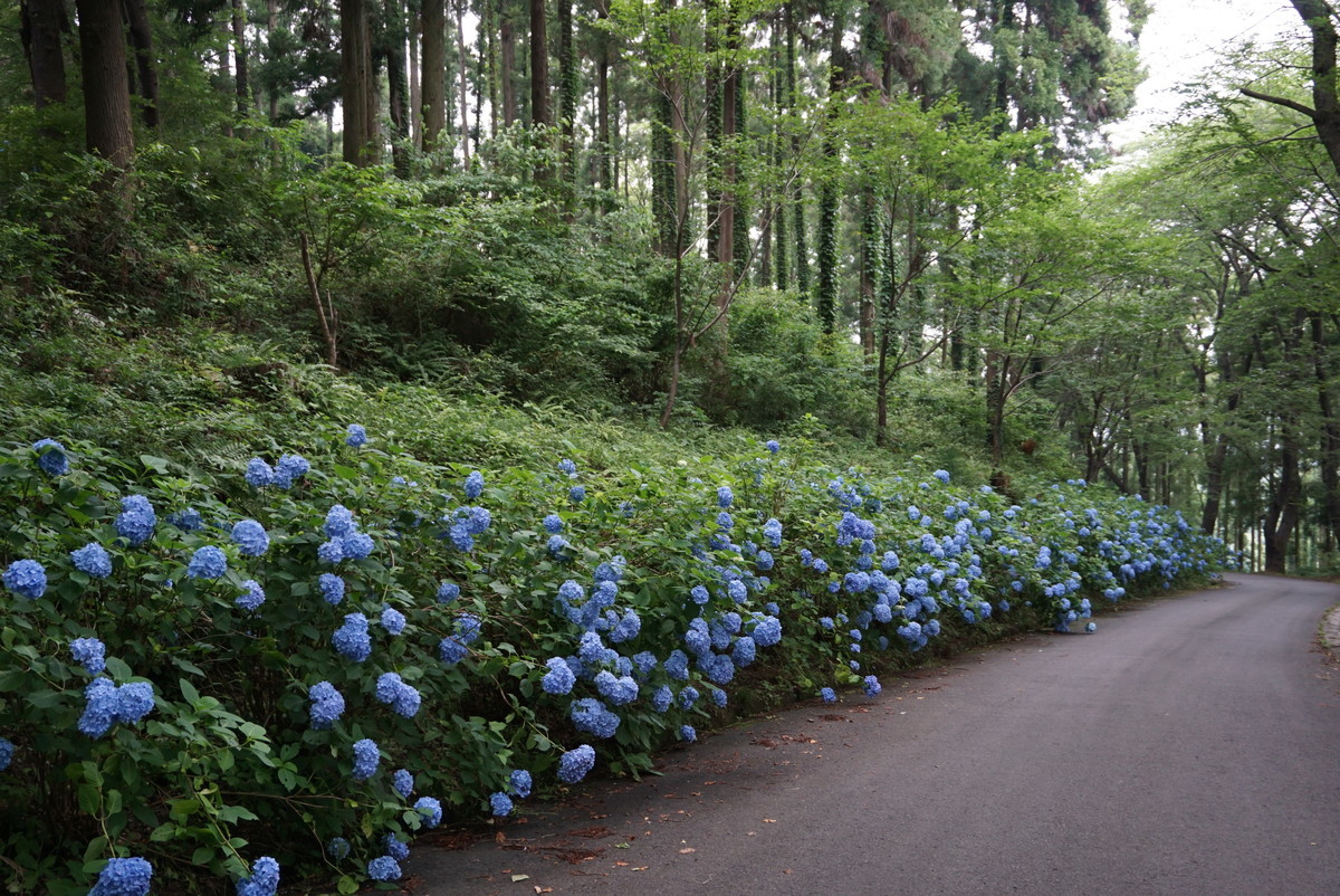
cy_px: 448
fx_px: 1285
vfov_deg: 38.4
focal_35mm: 34
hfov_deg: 55.1
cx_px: 670
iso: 500
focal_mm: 23
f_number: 4
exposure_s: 1/160
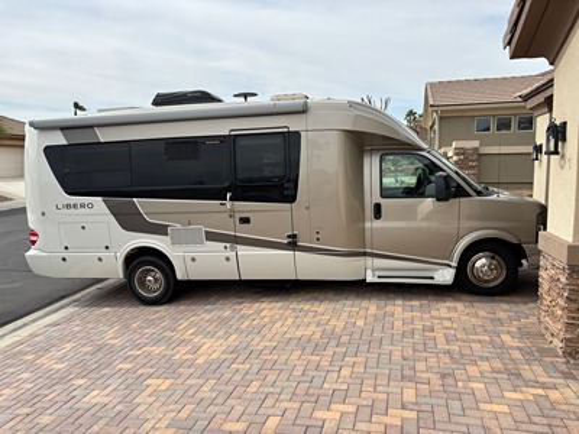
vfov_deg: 53.1
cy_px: 217
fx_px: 435
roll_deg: -0.4
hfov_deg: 67.3
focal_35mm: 26
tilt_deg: -6.5
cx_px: 290
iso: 50
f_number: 1.6
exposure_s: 1/3021
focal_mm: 5.96
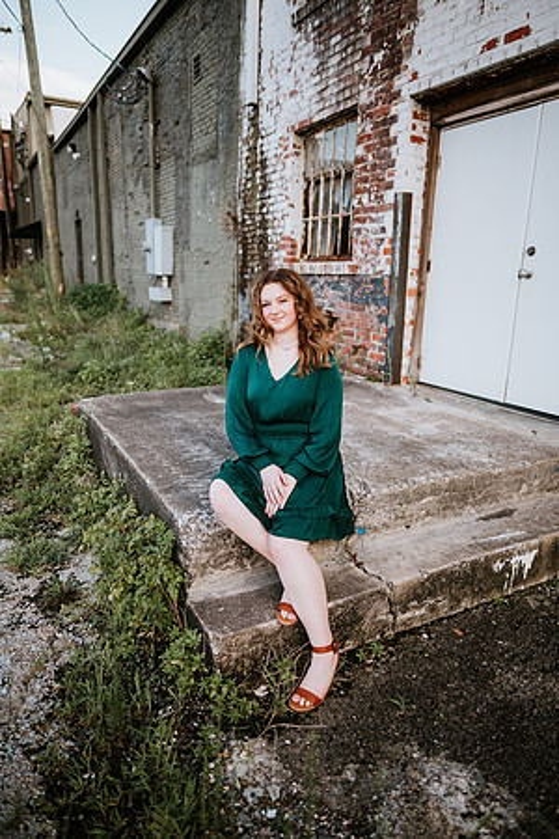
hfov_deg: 53.1
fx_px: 559
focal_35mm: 24
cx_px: 280
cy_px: 420
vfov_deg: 73.7
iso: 100
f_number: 2
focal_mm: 24
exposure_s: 1/400
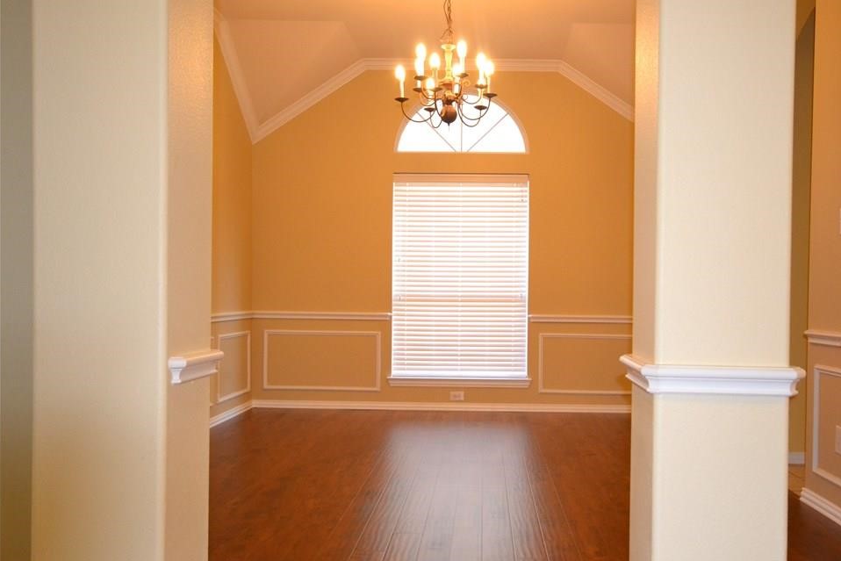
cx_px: 476
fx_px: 794
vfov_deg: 38.9
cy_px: 304
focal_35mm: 34
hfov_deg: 55.6
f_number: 5.6
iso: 3200
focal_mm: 20
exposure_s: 1/60
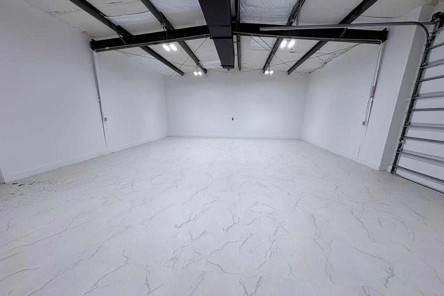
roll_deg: +0.0
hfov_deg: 100.4
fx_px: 185
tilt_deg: -16.9
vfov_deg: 77.0
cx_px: 220
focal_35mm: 15
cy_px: 167
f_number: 2.2
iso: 40
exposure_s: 1/148
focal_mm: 2.22
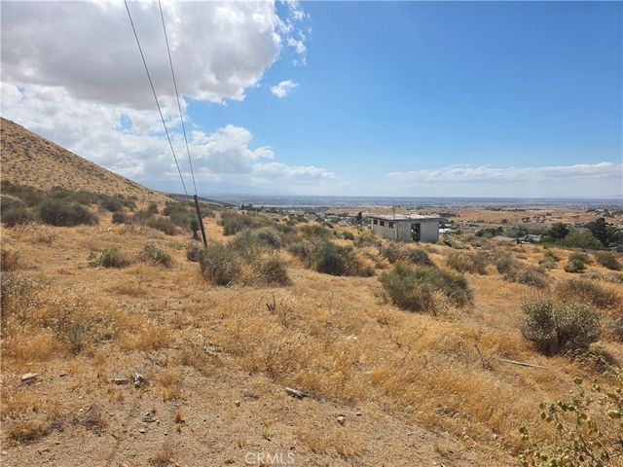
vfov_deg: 58.9
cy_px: 234
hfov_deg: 73.9
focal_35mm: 23
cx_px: 312
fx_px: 414
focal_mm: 6.3
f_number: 1.7
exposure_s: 1/7944
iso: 80
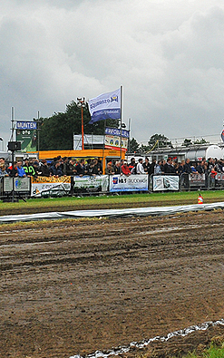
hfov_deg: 13.8
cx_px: 146
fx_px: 928
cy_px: 100
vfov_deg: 21.7
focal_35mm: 95
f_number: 5
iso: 640
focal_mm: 24
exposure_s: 1/2000
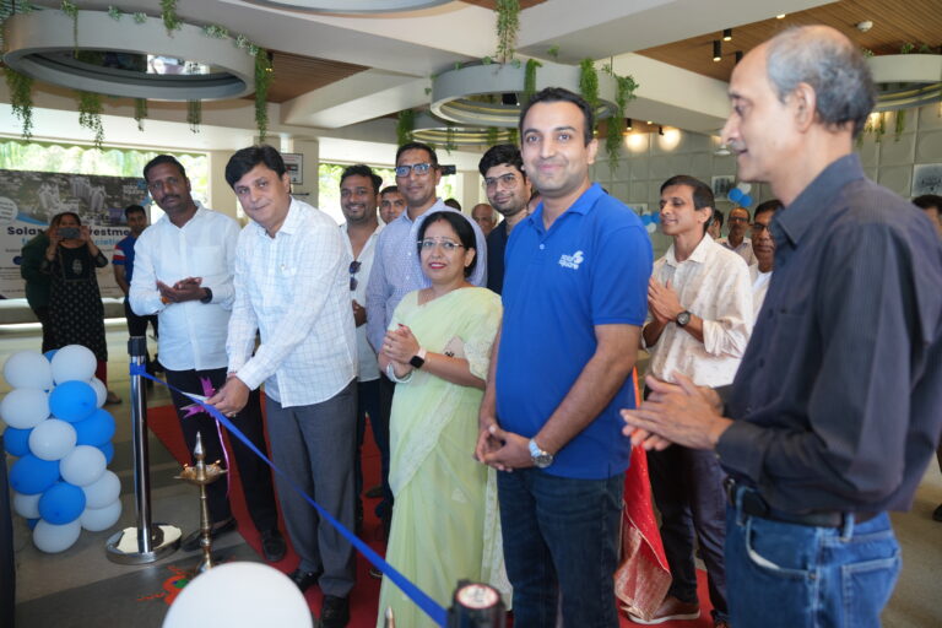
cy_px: 314
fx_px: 628
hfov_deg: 73.7
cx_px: 471
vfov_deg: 53.1
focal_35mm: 24
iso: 400
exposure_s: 1/200
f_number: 2.8
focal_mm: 24
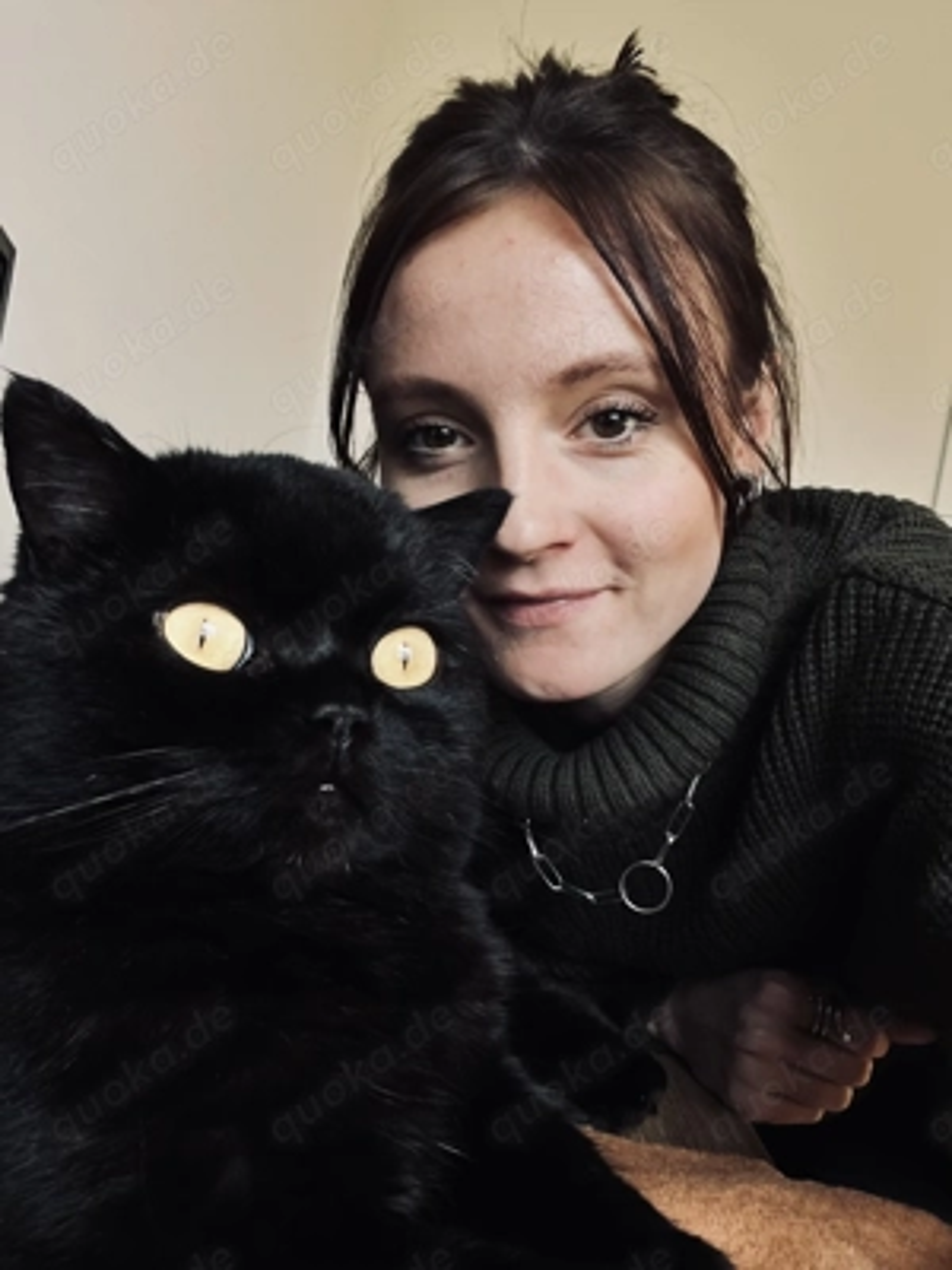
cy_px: 635
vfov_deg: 60.0
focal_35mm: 30
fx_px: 1100
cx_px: 476
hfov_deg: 46.8
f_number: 2.2
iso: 100
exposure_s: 1/60
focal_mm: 2.71
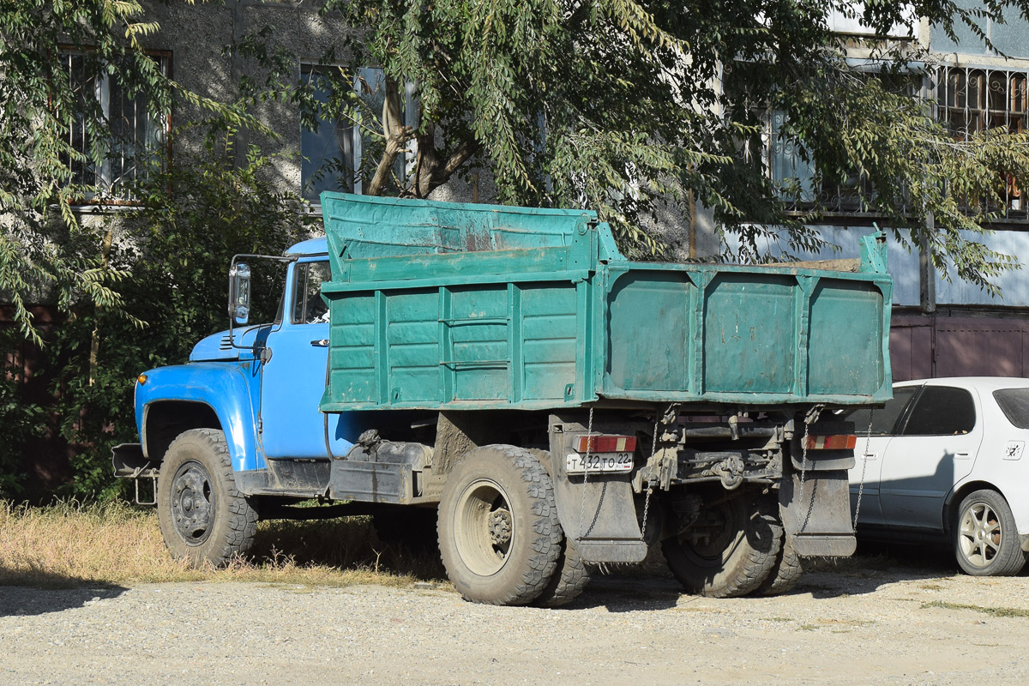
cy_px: 343
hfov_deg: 24.6
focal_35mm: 82
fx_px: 2358
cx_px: 514
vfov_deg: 16.6
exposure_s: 1/320
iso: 200
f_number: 9
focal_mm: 55
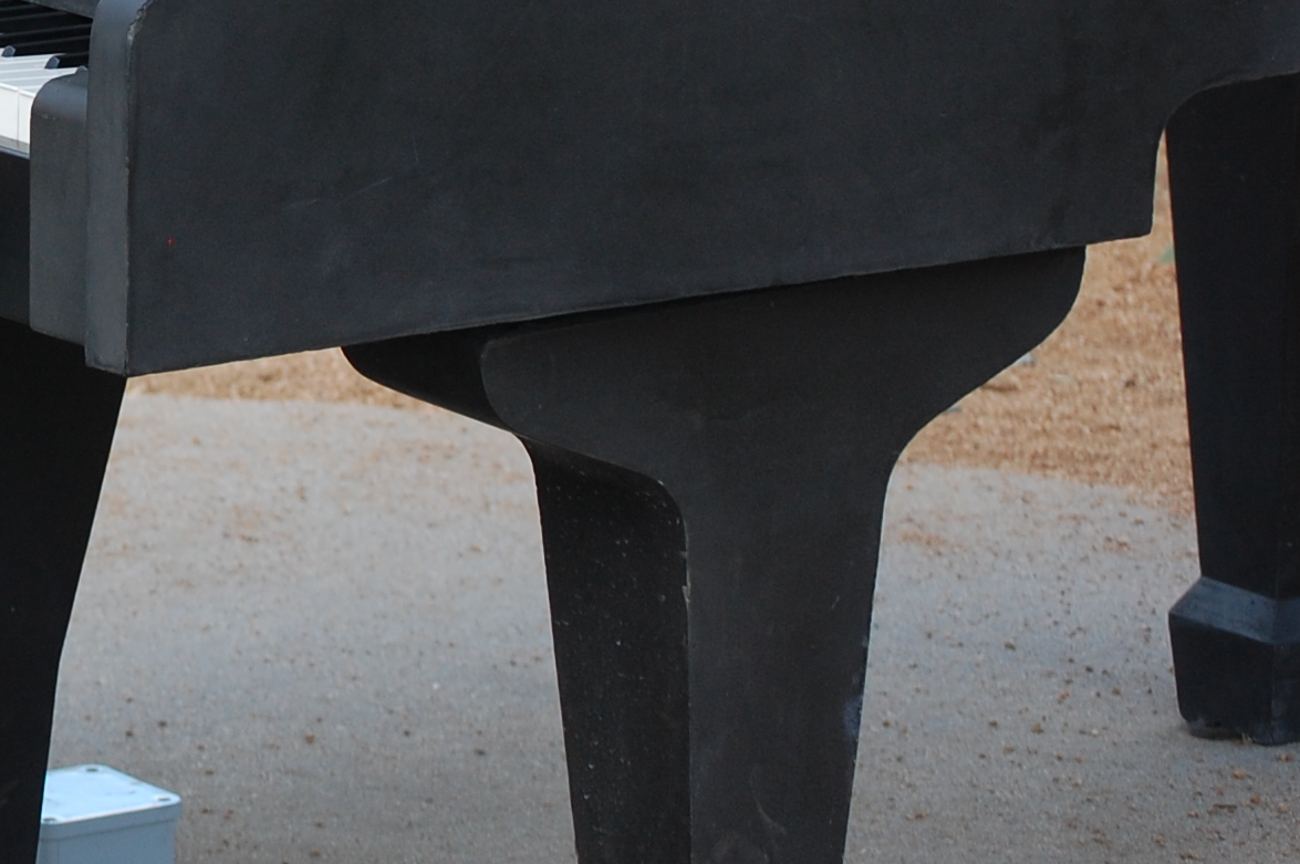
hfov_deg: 9.6
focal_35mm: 211
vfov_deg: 6.4
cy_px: -187
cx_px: -268
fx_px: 7622
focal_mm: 55
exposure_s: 1/125
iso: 280
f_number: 5.6
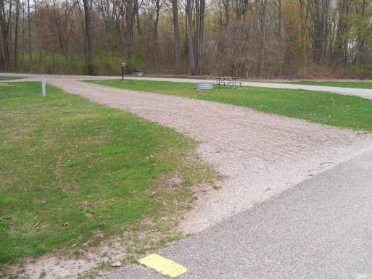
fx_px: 376
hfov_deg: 52.6
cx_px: 186
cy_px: 140
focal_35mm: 35
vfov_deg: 40.7
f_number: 3.5
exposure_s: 1/100
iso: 64
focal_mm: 6.2
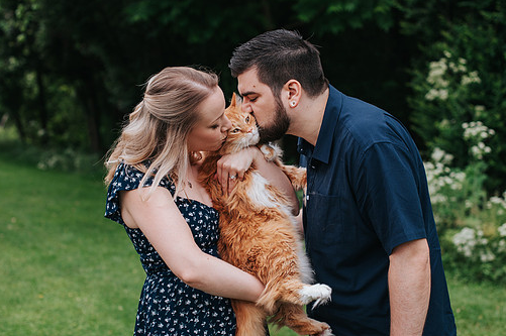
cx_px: 259
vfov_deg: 22.2
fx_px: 857
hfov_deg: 32.9
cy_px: 167
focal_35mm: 61
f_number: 3.2
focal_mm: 50
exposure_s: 1/400
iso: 280
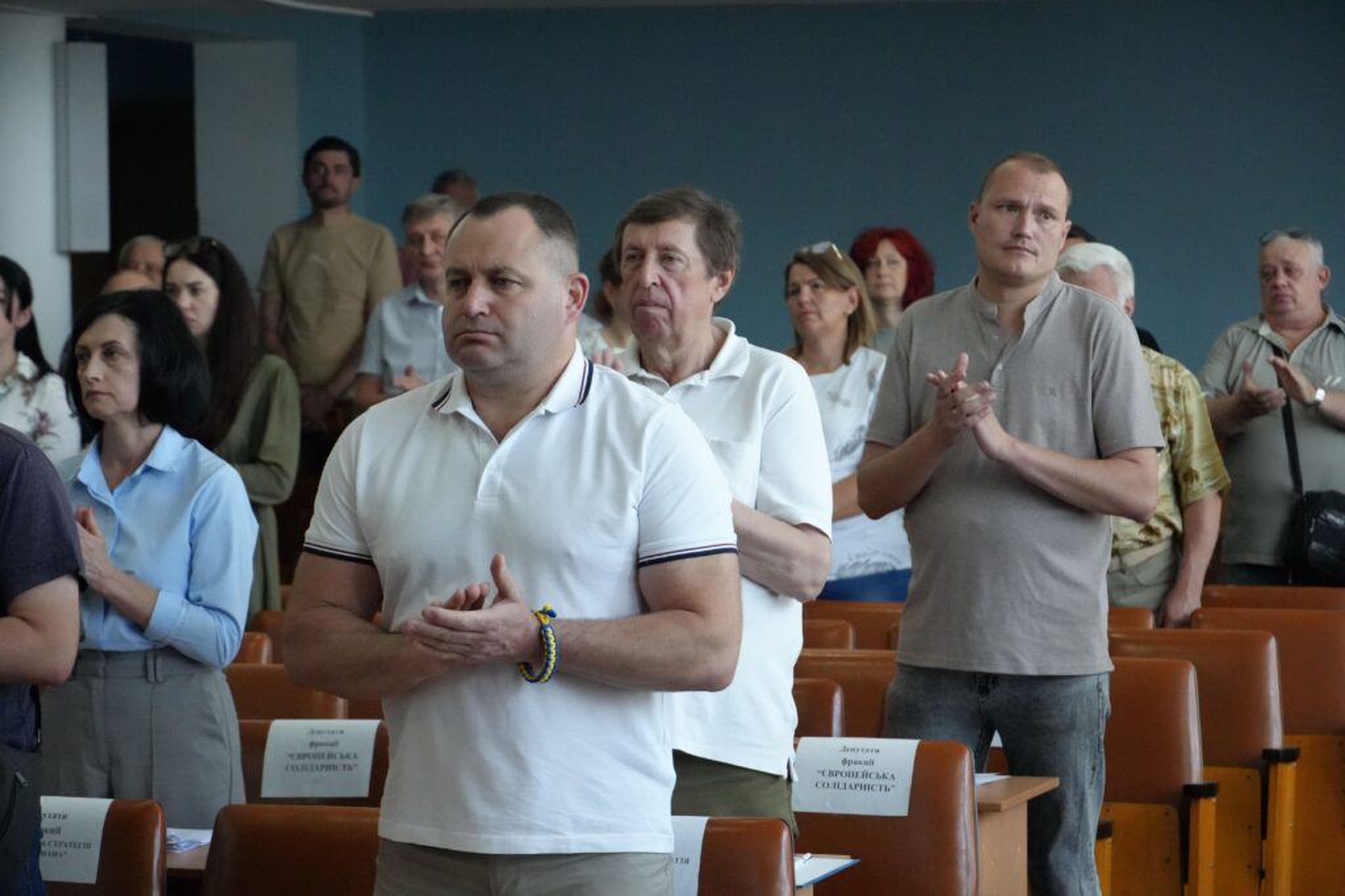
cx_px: 672
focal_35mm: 106
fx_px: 3977
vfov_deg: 12.8
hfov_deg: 19.2
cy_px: 448
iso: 6400
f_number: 5.6
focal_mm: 71
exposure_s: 1/160
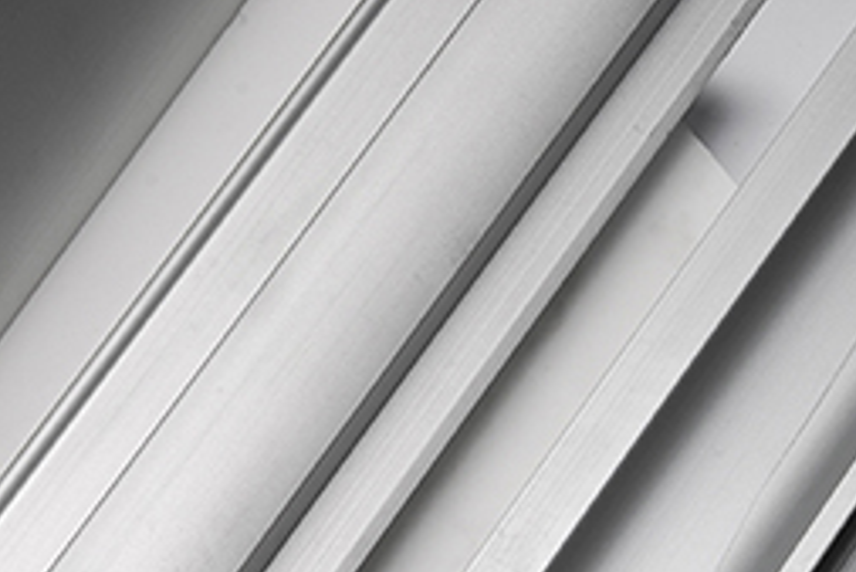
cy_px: 606
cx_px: -37
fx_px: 5591
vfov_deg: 5.8
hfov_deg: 8.7
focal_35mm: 235
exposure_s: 1/200
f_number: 18
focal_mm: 66
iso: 100
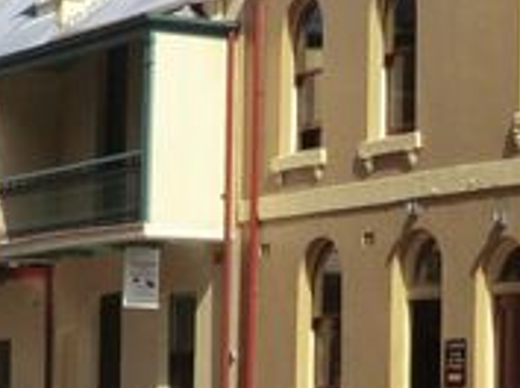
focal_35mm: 154
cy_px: 256
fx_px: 2309
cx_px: 338
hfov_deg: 12.8
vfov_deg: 9.6
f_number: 3.6
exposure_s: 1/1000
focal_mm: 6.1
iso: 80
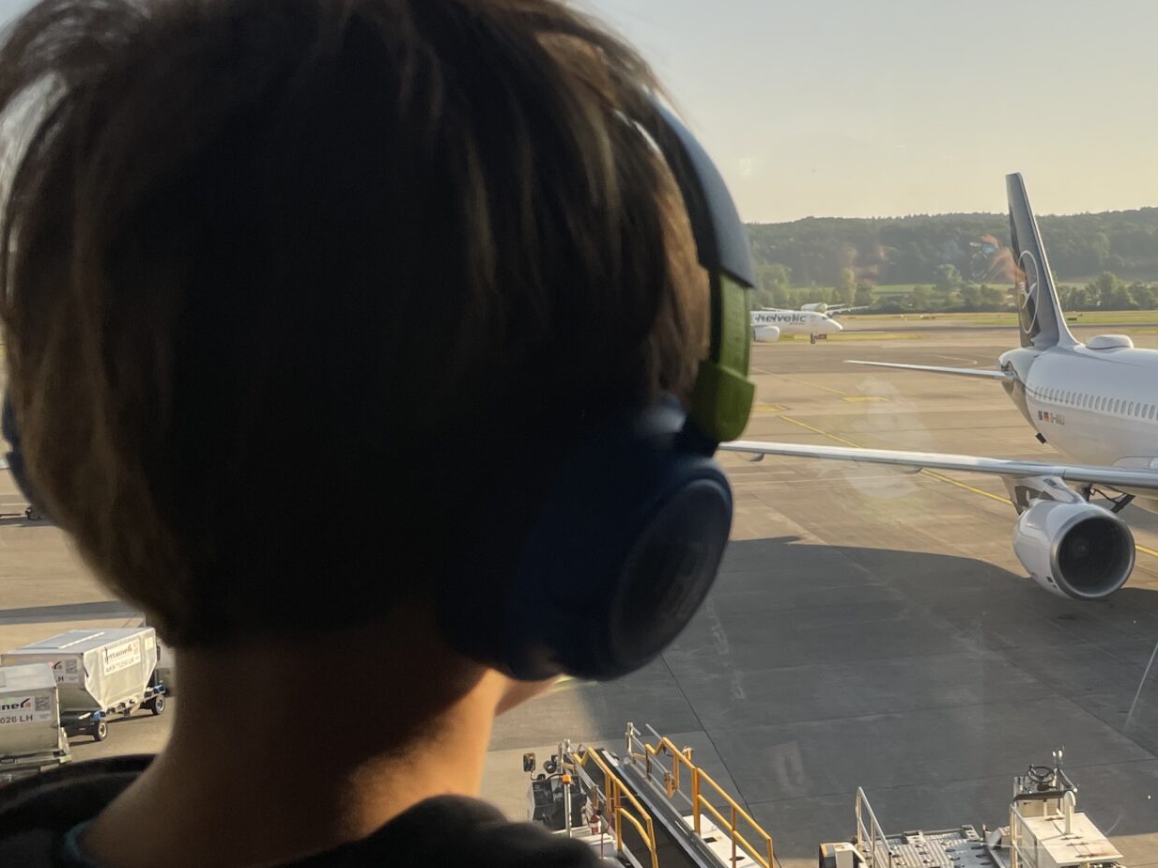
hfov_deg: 33.3
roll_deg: -0.2
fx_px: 1806
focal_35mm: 54
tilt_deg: -4.7
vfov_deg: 27.0
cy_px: 447
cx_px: 1081
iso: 32
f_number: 1.6
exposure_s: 1/812
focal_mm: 4.2
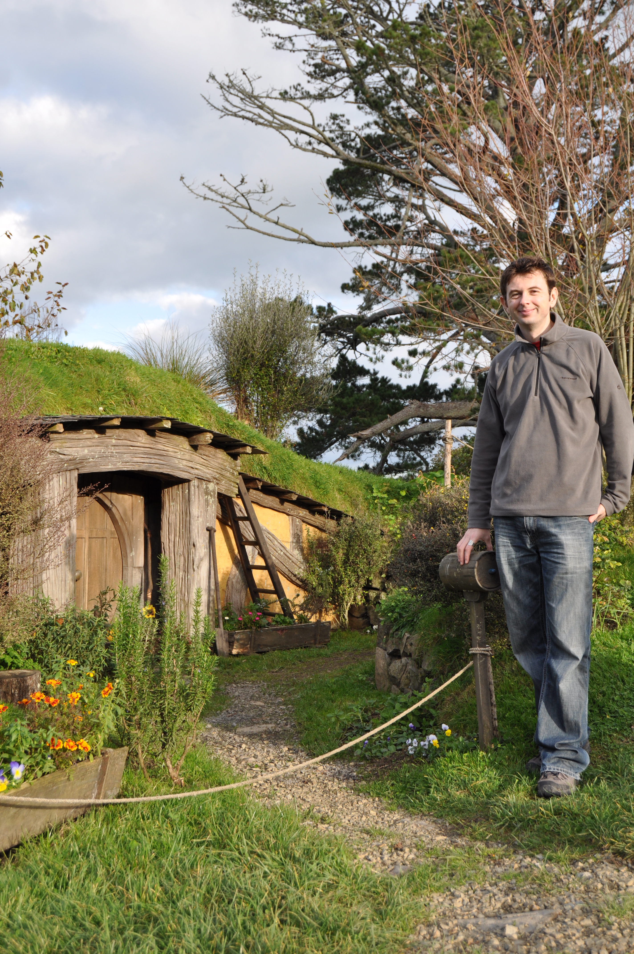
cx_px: 317
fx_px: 1112
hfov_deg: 31.8
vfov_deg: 46.4
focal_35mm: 42
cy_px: 477
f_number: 7.1
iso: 200
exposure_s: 1/200
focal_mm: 28
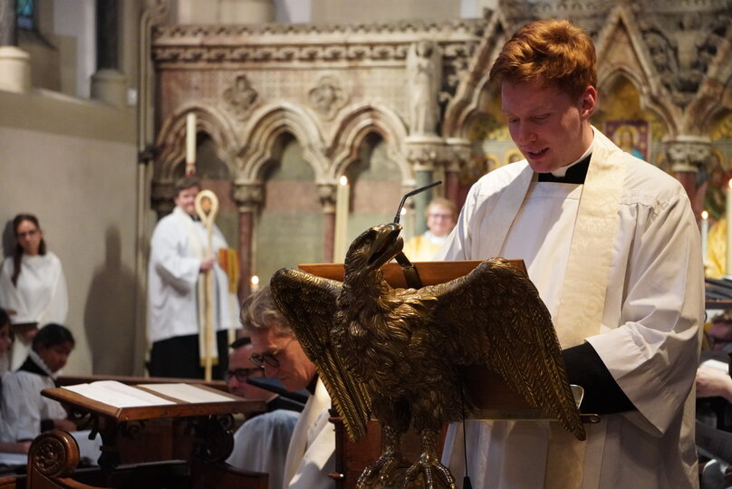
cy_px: 244
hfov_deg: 18.4
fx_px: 2259
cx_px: 366
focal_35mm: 111
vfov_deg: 12.4
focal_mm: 74
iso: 6400
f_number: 5.6
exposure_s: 1/80
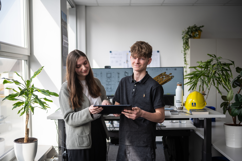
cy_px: 80
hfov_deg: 48.5
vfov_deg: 33.4
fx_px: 269
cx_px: 121
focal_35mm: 40
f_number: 2
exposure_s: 1/400
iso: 100
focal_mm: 40
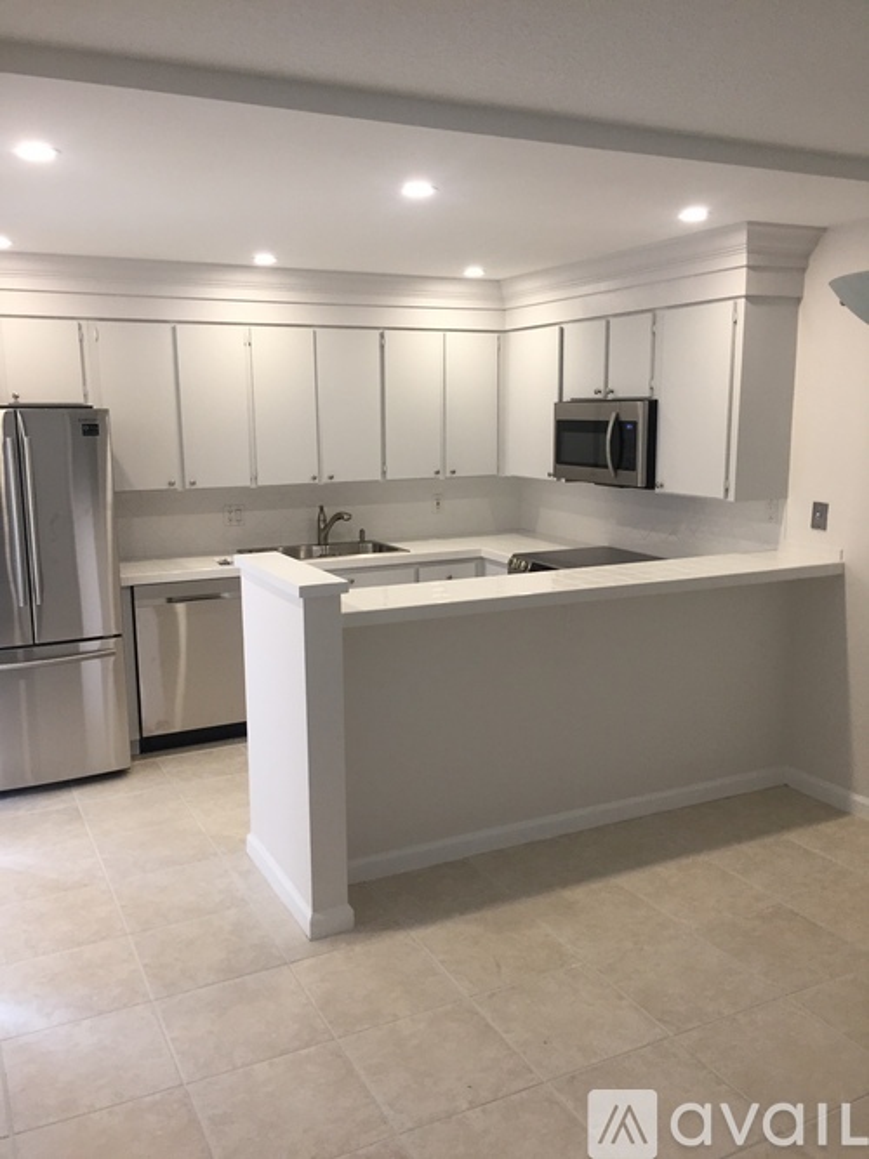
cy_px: 580
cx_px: 434
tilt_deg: -9.6
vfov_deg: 61.7
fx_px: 971
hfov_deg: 48.2
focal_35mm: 29
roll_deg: +0.7
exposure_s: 1/30
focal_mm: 4.15
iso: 50
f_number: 2.2
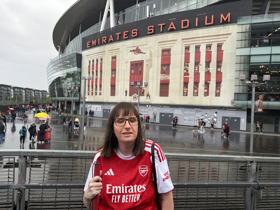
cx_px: 140
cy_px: 105
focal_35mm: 26
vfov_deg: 53.1
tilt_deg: +1.2
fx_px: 210
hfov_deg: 67.3
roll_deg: -1.7
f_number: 1.6
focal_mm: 5.96
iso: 40
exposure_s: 1/241
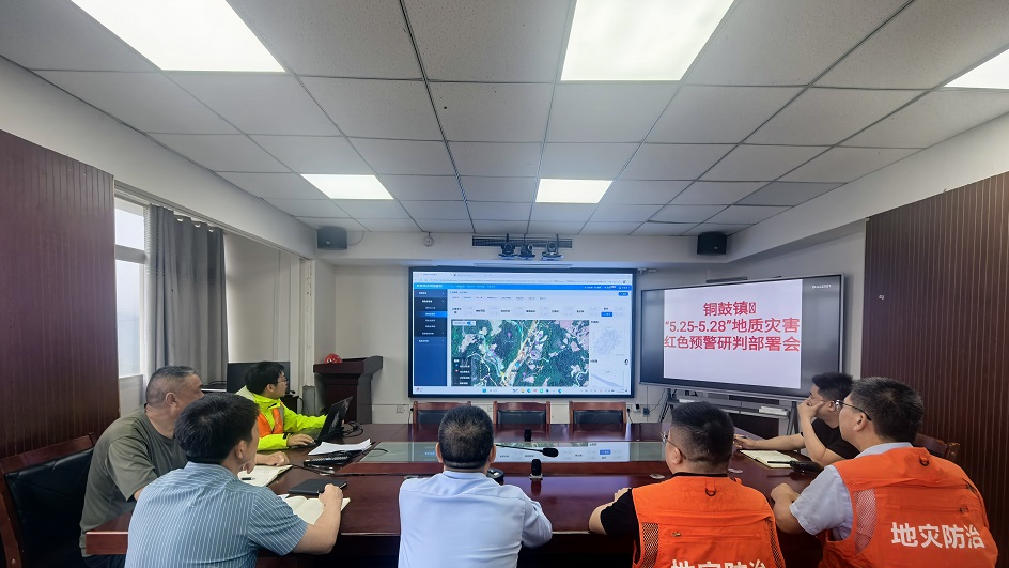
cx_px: 517
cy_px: 346
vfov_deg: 69.7
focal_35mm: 15
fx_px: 401
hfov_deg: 103.0
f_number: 2.2
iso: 125
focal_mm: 1.95
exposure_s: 1/100
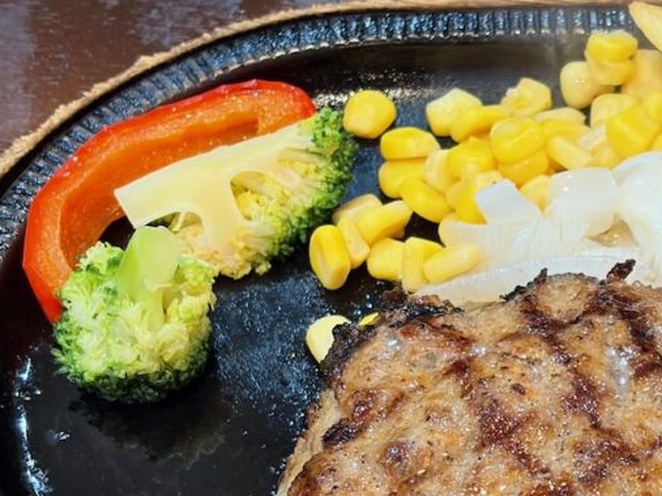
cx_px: 652
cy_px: 385
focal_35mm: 105
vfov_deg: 14.0
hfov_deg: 18.3
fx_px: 2008
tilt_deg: -54.6
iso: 100
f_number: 1.6
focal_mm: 5.96
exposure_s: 1/33
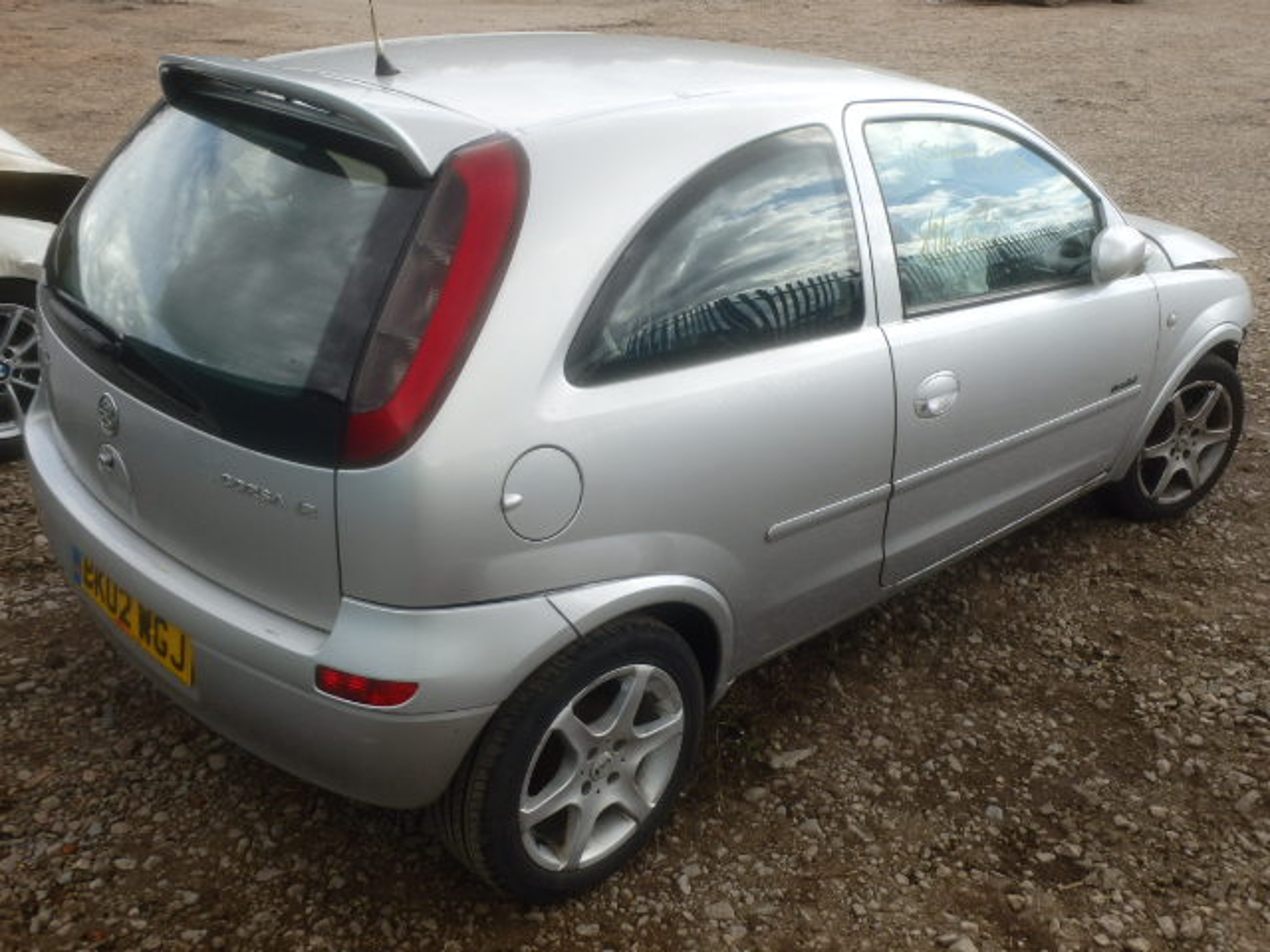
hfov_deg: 54.0
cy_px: 476
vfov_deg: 41.8
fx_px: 1247
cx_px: 635
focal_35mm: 34
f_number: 4.4
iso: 125
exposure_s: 1/250
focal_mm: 6.1
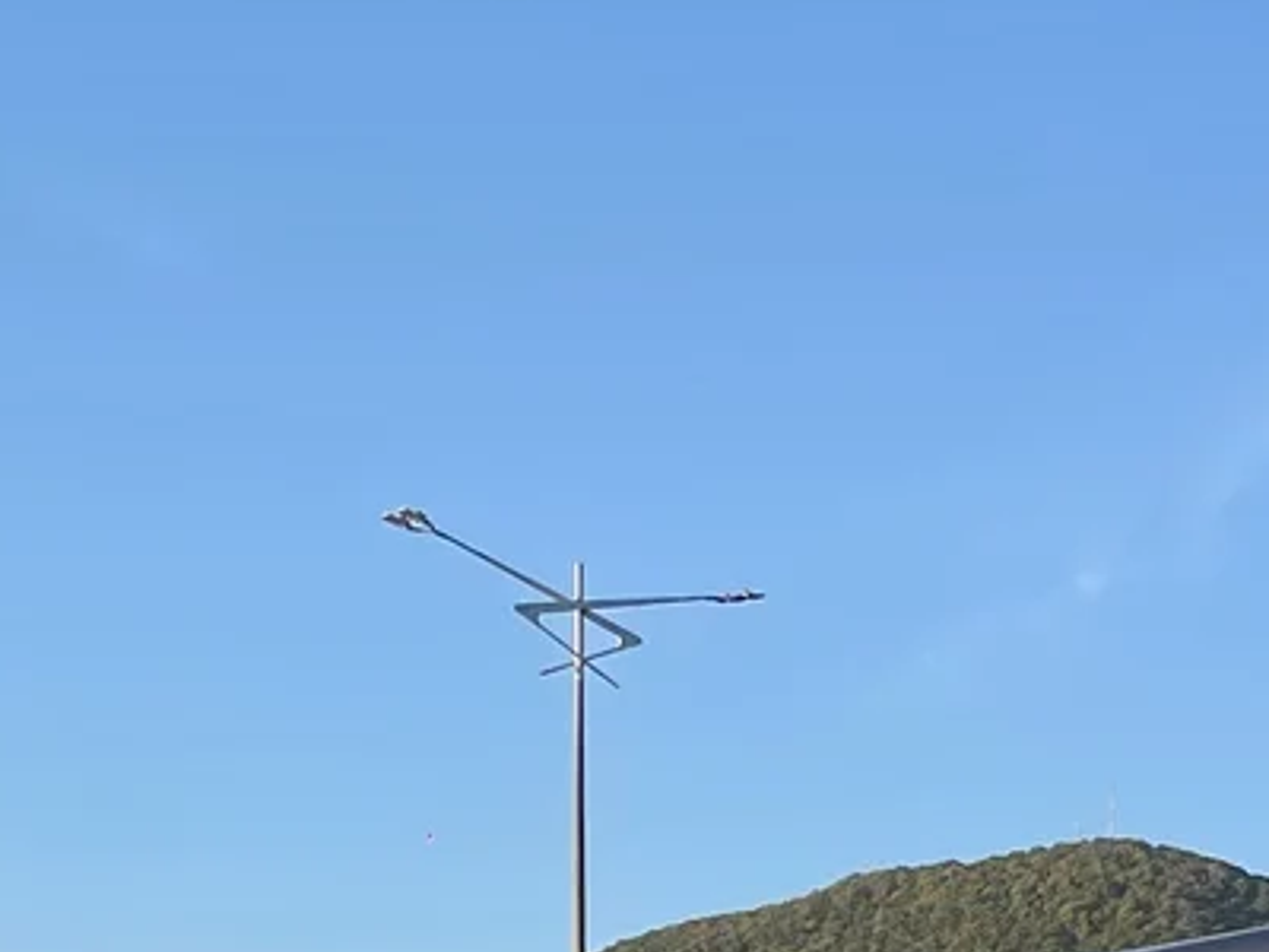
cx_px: 1910
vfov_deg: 13.6
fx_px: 3666
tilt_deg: +3.1
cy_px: 1596
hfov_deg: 17.6
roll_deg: -0.7
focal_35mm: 100
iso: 32
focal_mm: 5.1
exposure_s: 1/696
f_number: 1.6
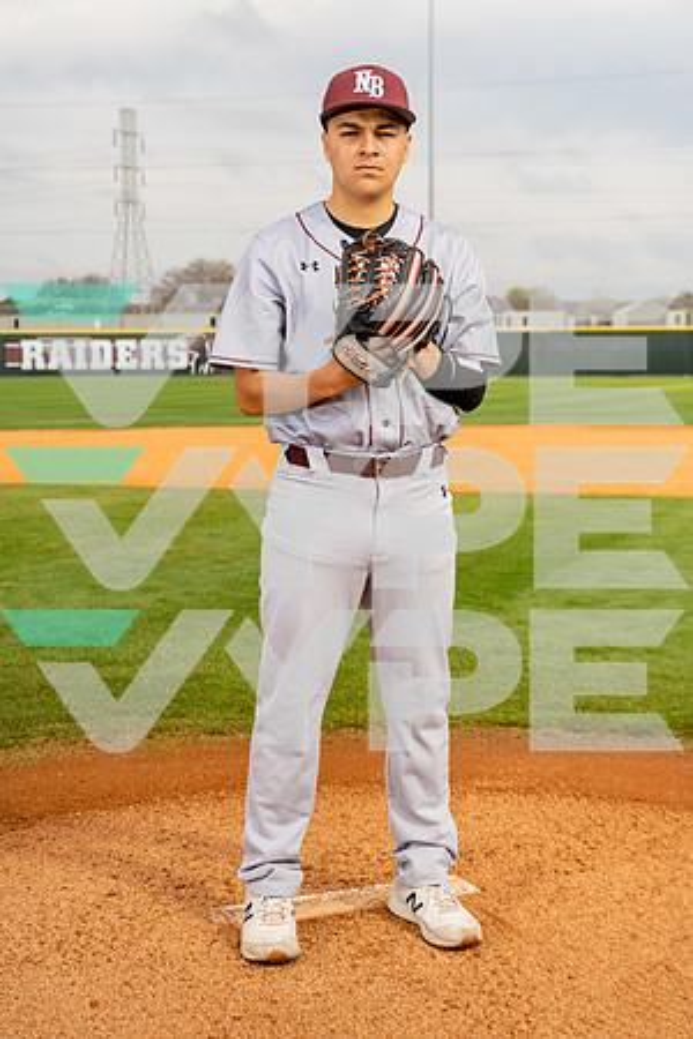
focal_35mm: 61
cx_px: 346
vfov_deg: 32.9
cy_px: 520
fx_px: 1761
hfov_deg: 22.3
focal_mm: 61
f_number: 5.6
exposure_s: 1/250
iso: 100
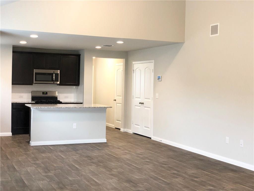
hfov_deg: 36.8
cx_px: 127
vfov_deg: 28.0
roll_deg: -0.8
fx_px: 382
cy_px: 96
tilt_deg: -2.7
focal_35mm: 52
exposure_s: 1/30
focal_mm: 6
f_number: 2.4
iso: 160
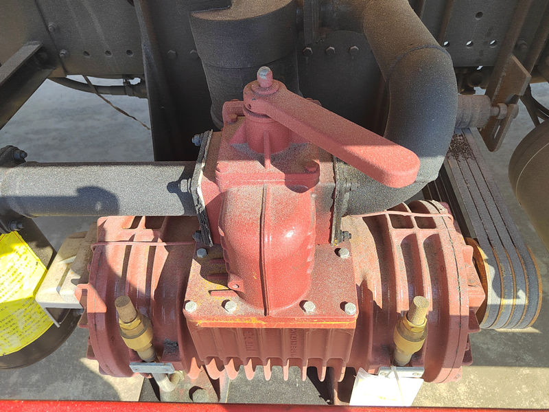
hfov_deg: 71.6
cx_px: 274
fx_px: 381
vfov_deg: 56.8
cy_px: 206
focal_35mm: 24
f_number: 1.9
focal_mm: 5.52
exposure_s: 1/234
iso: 100
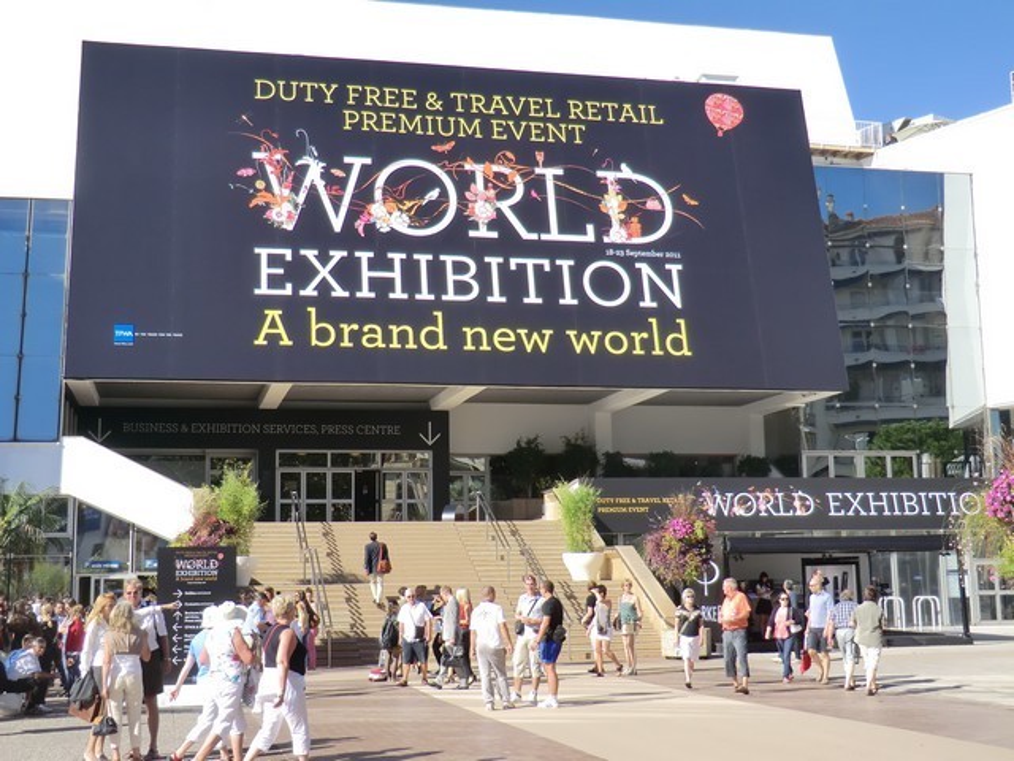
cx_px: 507
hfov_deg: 40.4
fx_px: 1377
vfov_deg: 30.9
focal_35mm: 47
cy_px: 380
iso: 64
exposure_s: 1/400
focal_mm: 8.4
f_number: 4
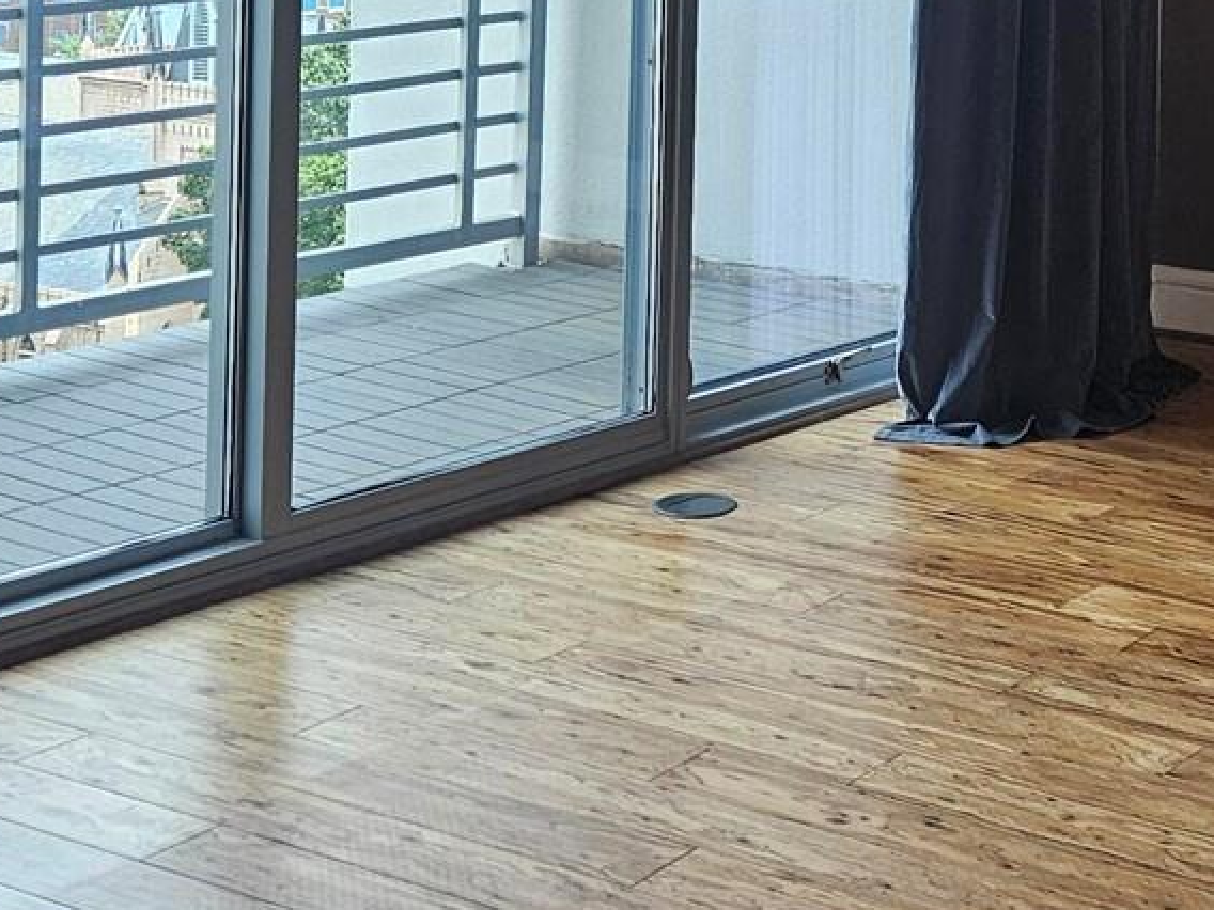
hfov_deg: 23.2
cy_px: -197
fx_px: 2911
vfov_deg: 17.0
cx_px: 994
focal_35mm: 83
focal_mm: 5.4
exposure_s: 1/180
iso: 64
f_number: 1.8
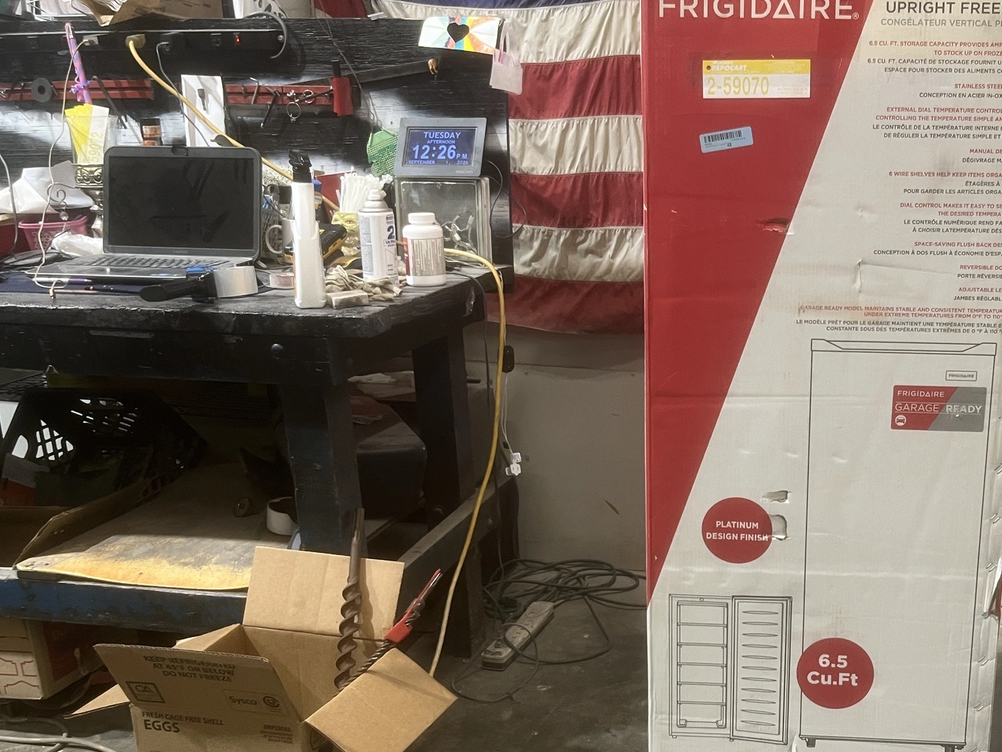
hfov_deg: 45.3
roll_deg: +0.8
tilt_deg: -15.1
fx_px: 1158
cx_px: 740
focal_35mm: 40
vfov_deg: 35.8
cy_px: 464
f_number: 1.6
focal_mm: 5.1
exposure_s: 1/60
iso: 125
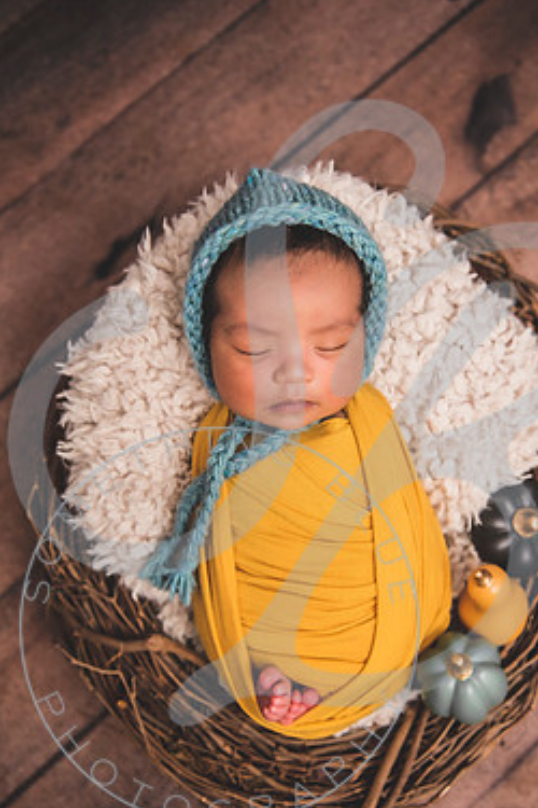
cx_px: 316
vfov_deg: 46.3
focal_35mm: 42
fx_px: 941
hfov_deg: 31.8
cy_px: 463
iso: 200
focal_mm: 35
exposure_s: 1/200
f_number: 2.8
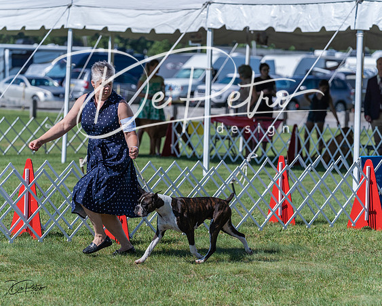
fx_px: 1744
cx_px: 191
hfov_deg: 12.5
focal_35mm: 154
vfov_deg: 10.0
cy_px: 153
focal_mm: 137
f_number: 4
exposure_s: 1/1600
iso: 100
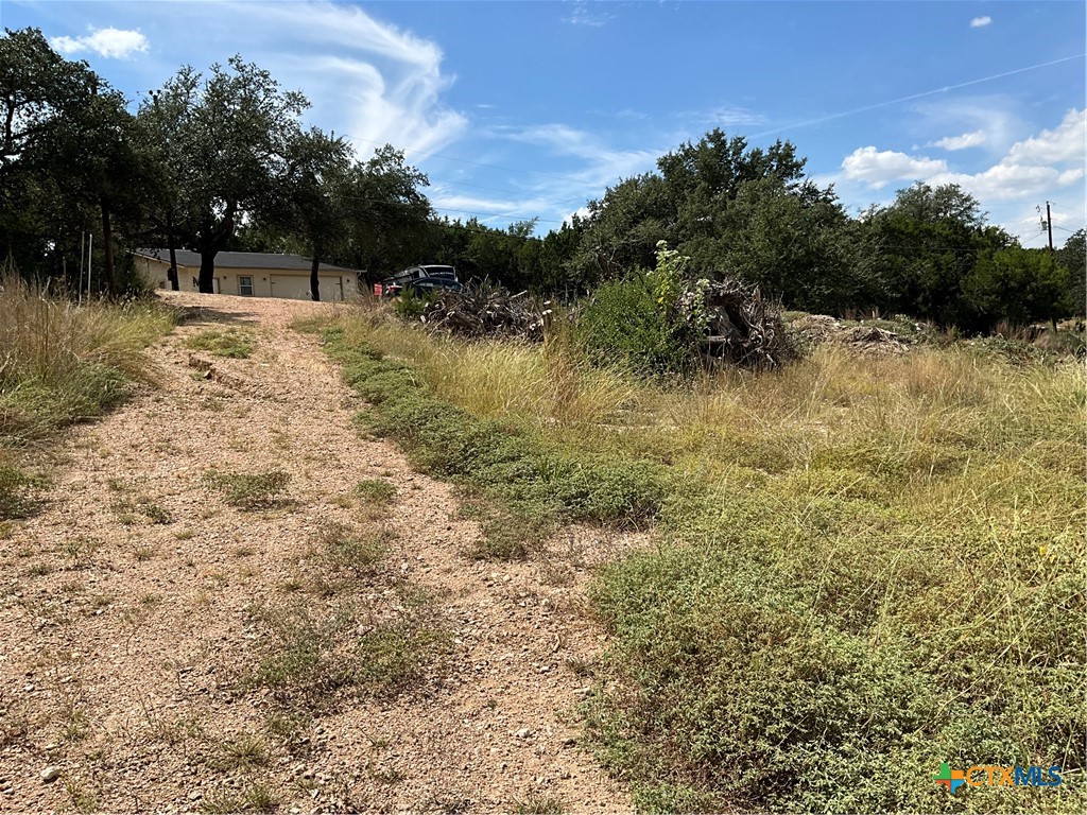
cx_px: 544
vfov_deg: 48.2
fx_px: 911
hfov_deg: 61.7
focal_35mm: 29
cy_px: 408
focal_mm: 3
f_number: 1.8
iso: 25
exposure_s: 1/2141
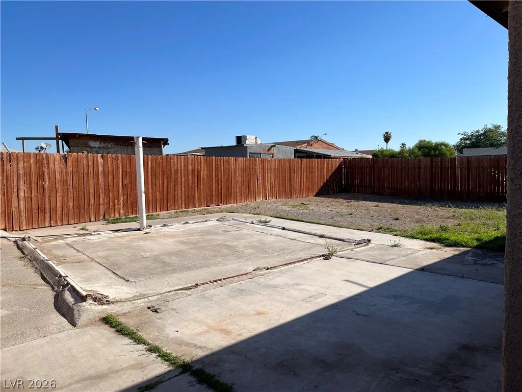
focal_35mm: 26
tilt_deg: -3.7
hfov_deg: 67.3
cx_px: 261
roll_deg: +1.6
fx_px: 392
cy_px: 196
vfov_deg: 53.1
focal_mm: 5.1
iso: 50
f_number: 1.6
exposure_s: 1/4651
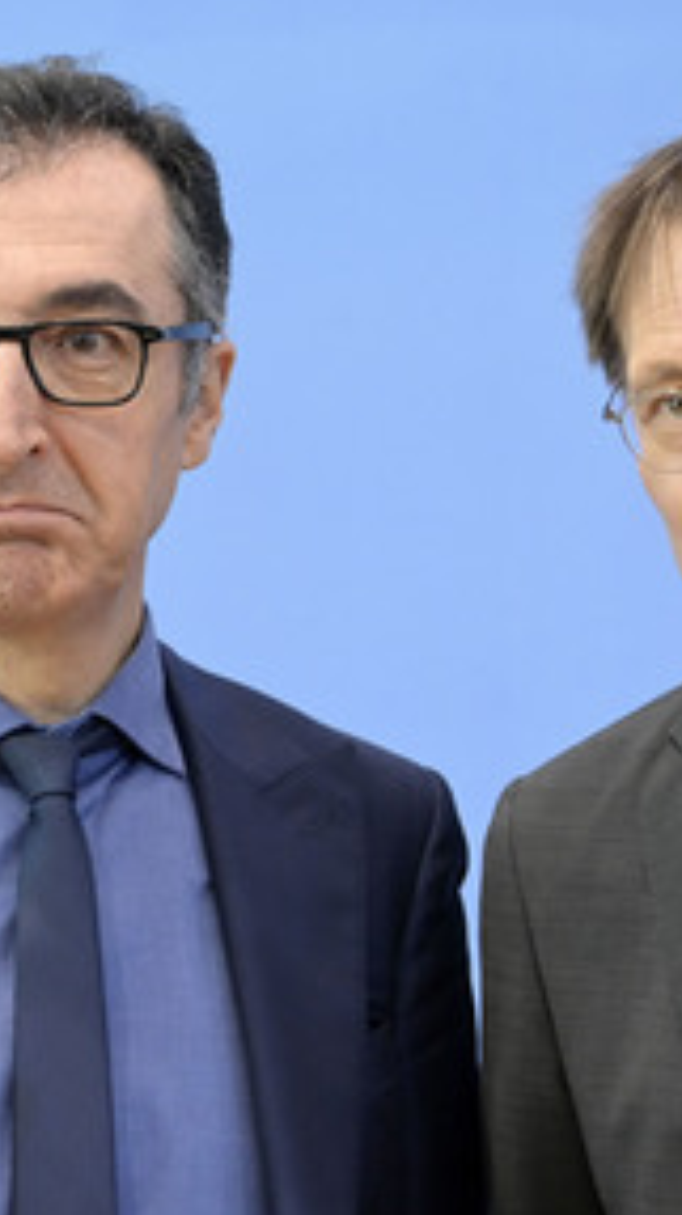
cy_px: 614
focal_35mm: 102
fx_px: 3286
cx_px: 426
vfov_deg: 21.0
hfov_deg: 11.8
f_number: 5
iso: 3200
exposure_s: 1/500
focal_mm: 62
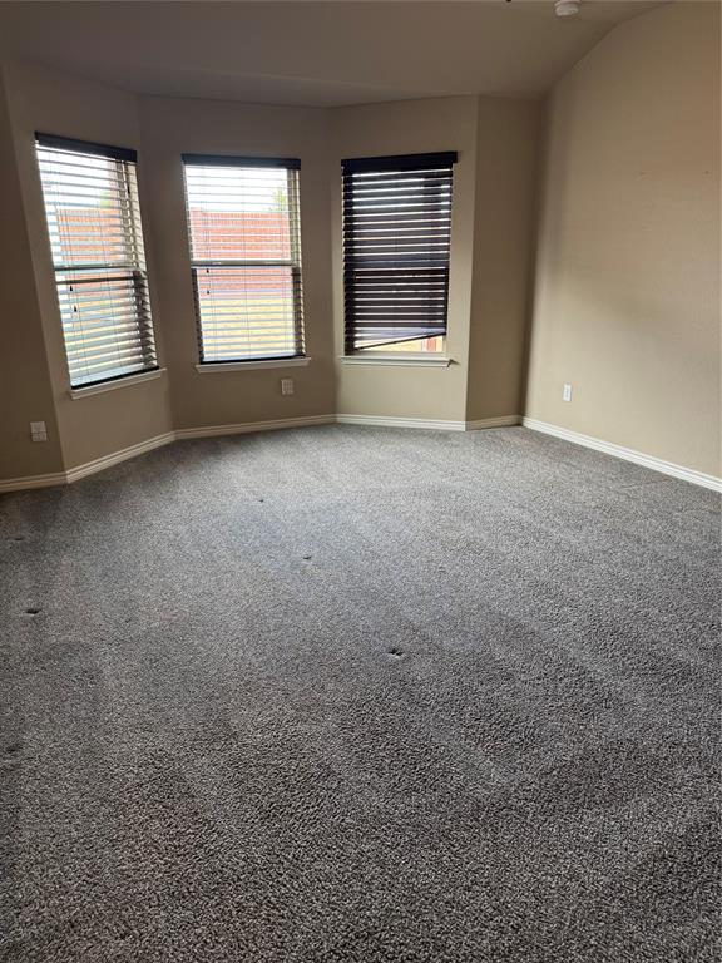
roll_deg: +0.8
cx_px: 361
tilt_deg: -19.1
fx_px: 667
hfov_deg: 56.8
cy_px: 482
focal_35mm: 24
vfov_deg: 71.6
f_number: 1.78
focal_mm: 6.76
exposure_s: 1/60
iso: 125
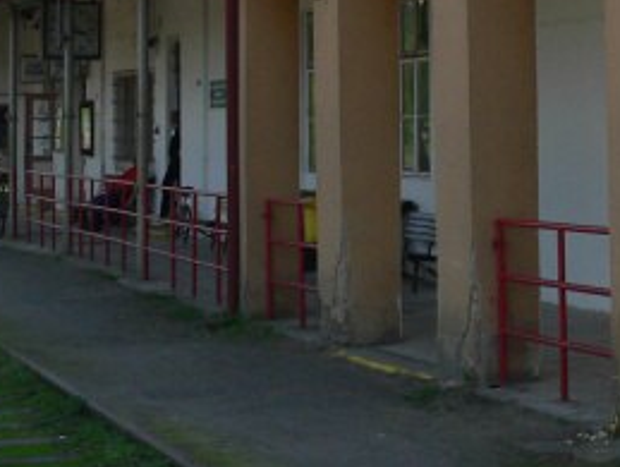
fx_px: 1991
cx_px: 577
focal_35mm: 111
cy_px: -113
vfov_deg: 13.0
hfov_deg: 17.4
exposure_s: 1/400
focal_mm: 6
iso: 80
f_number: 4
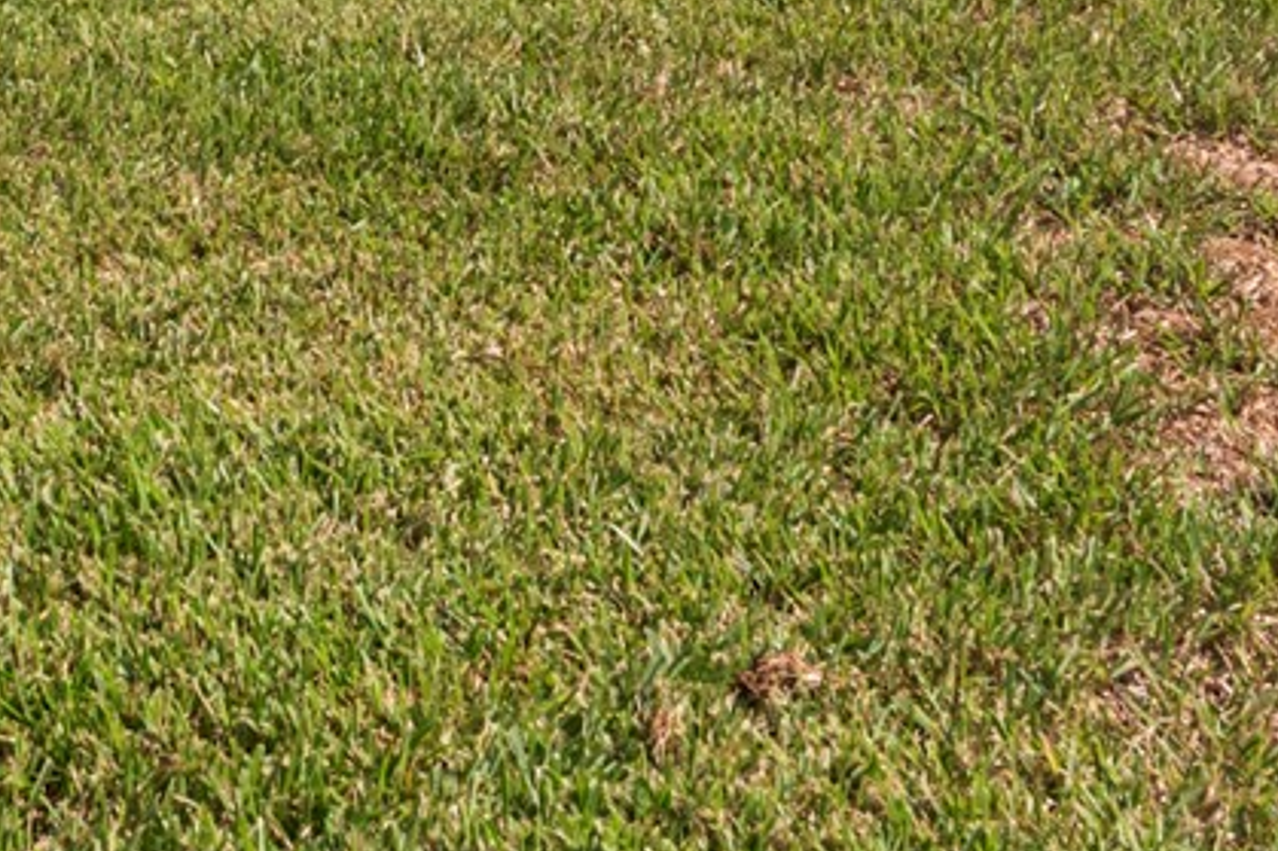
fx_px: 4045
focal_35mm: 114
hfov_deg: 17.7
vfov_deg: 11.3
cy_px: -586
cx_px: 174
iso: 400
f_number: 8
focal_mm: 22
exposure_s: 1/80
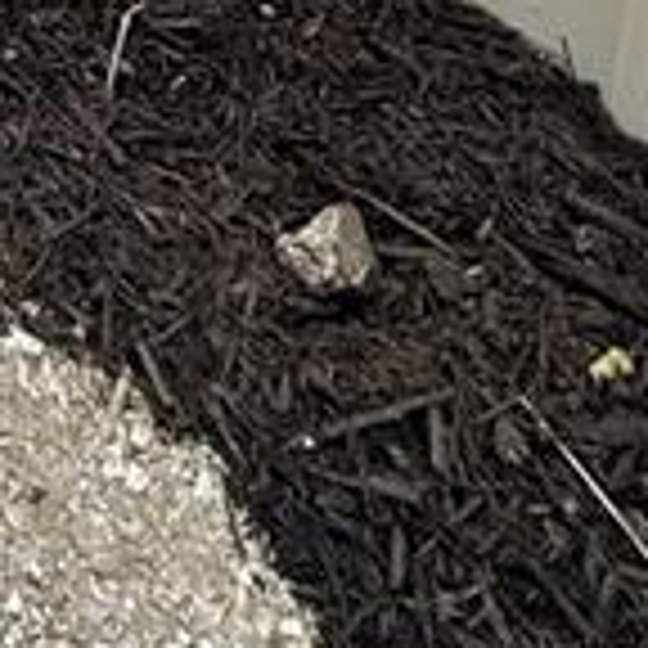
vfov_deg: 15.7
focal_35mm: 66
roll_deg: -1.8
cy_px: -846
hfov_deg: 21.4
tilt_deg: -12.1
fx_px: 1398
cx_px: -360
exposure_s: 1/436
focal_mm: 2.22
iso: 50
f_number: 2.2
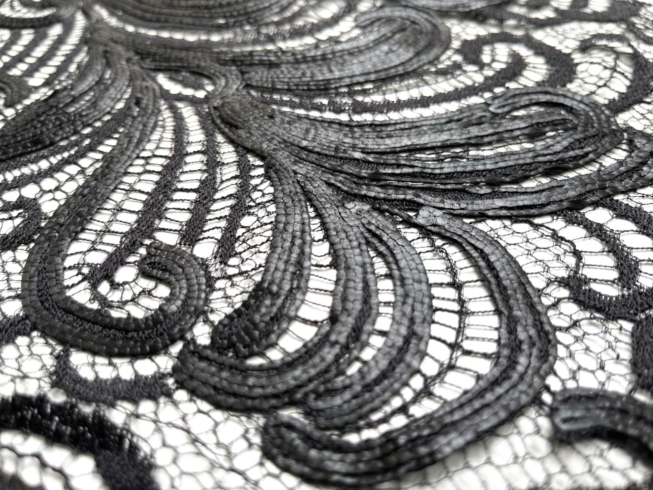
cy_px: 245
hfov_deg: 67.3
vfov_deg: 53.1
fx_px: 490
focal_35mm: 26
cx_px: 326
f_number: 1.6
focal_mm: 5.1
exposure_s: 1/124
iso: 32
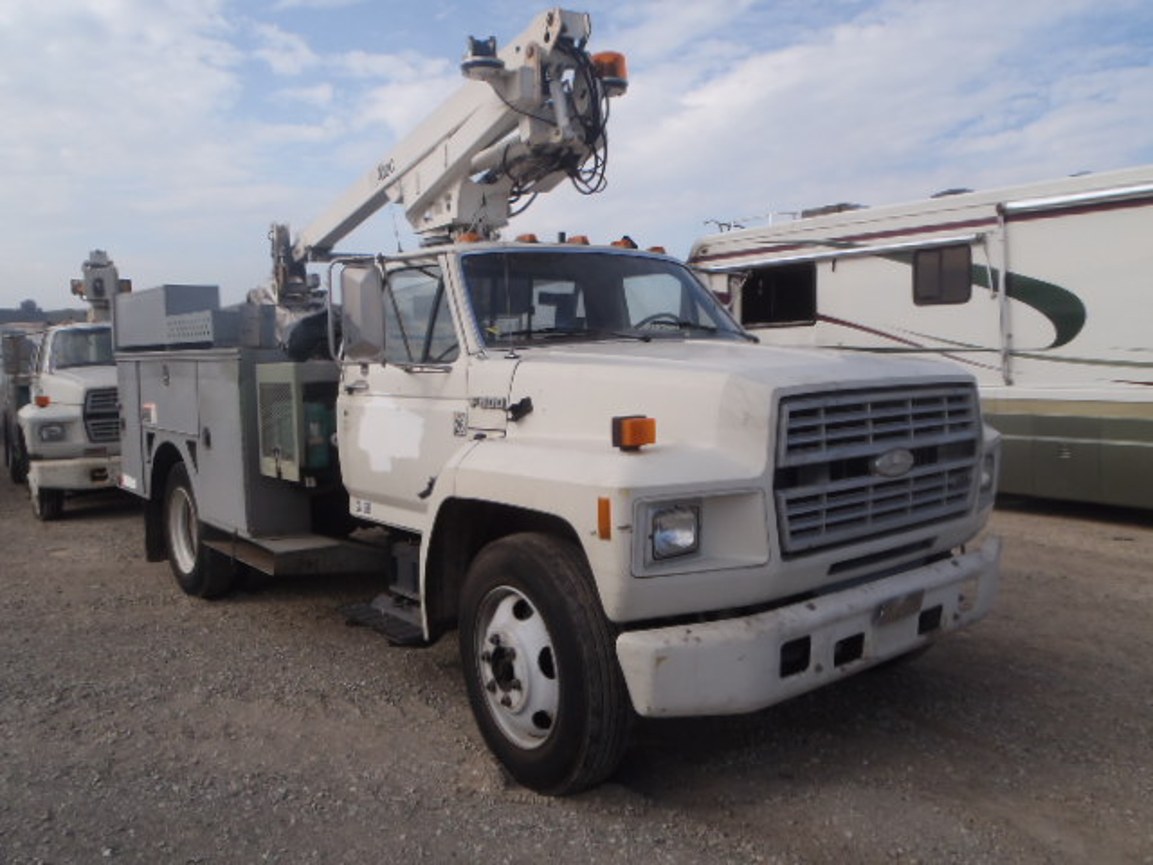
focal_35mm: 28
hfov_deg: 63.4
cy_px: 432
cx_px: 576
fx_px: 933
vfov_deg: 49.7
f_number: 4.5
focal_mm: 5
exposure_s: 1/640
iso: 80
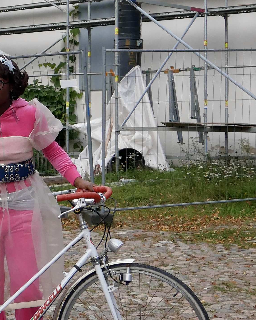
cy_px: 160
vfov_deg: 22.0
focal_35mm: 87
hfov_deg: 17.0
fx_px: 824
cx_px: -34
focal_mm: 16
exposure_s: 1/200
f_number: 4.5
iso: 400
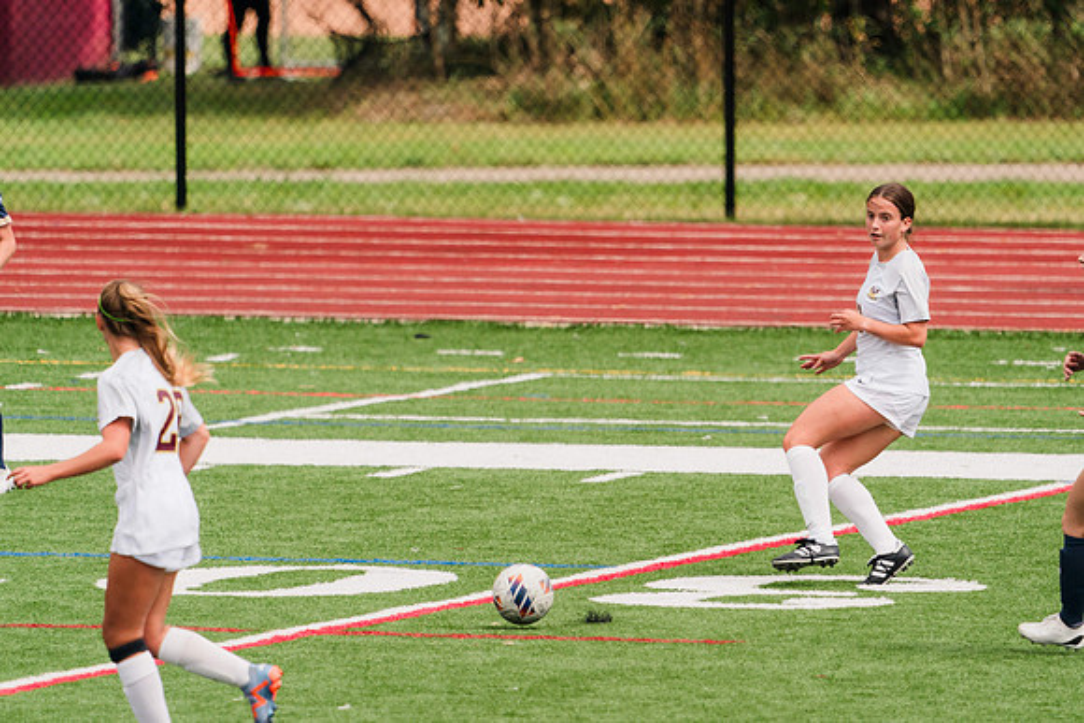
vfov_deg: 2.1
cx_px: 604
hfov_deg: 3.1
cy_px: 320
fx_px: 20144
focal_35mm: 669
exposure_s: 1/1600
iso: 400
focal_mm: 600
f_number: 6.3
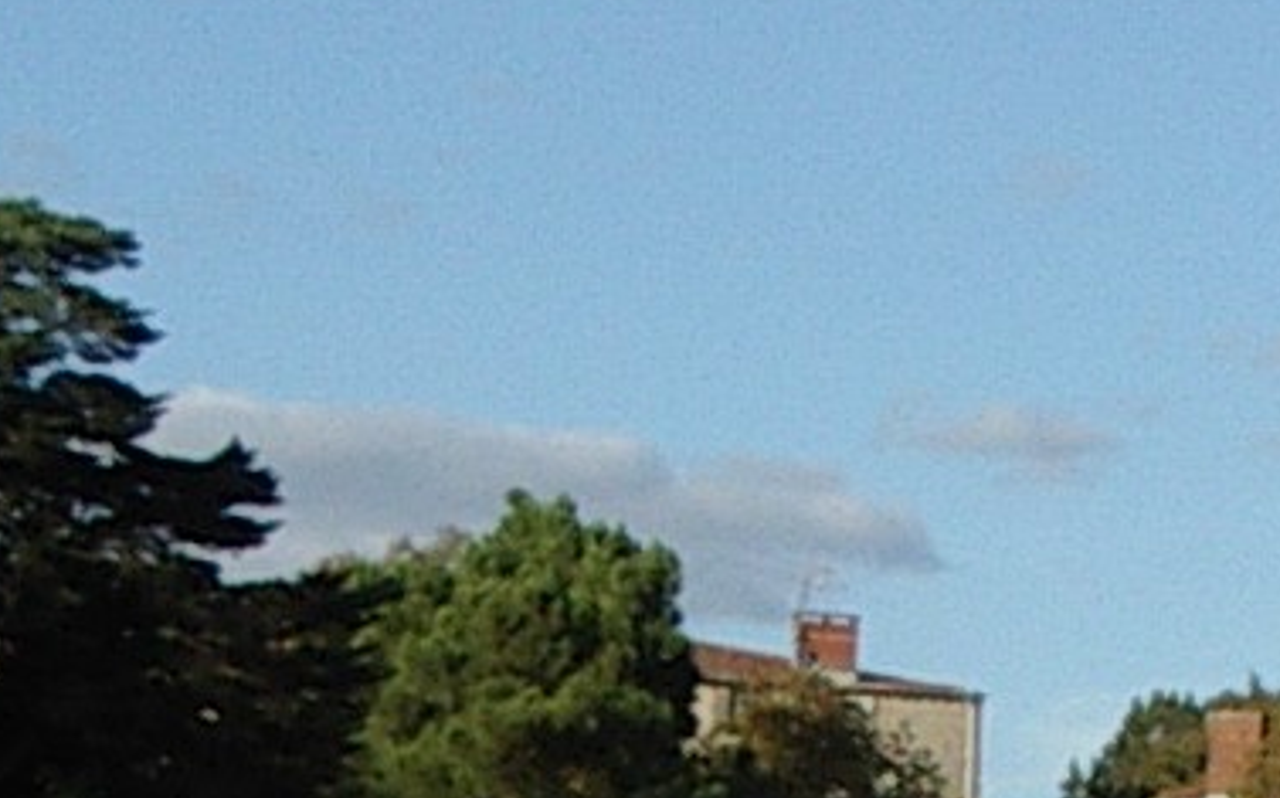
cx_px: 1036
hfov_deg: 9.6
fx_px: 7634
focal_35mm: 219
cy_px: 1528
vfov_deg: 5.9
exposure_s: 1/400
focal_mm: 5.8
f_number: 4.8
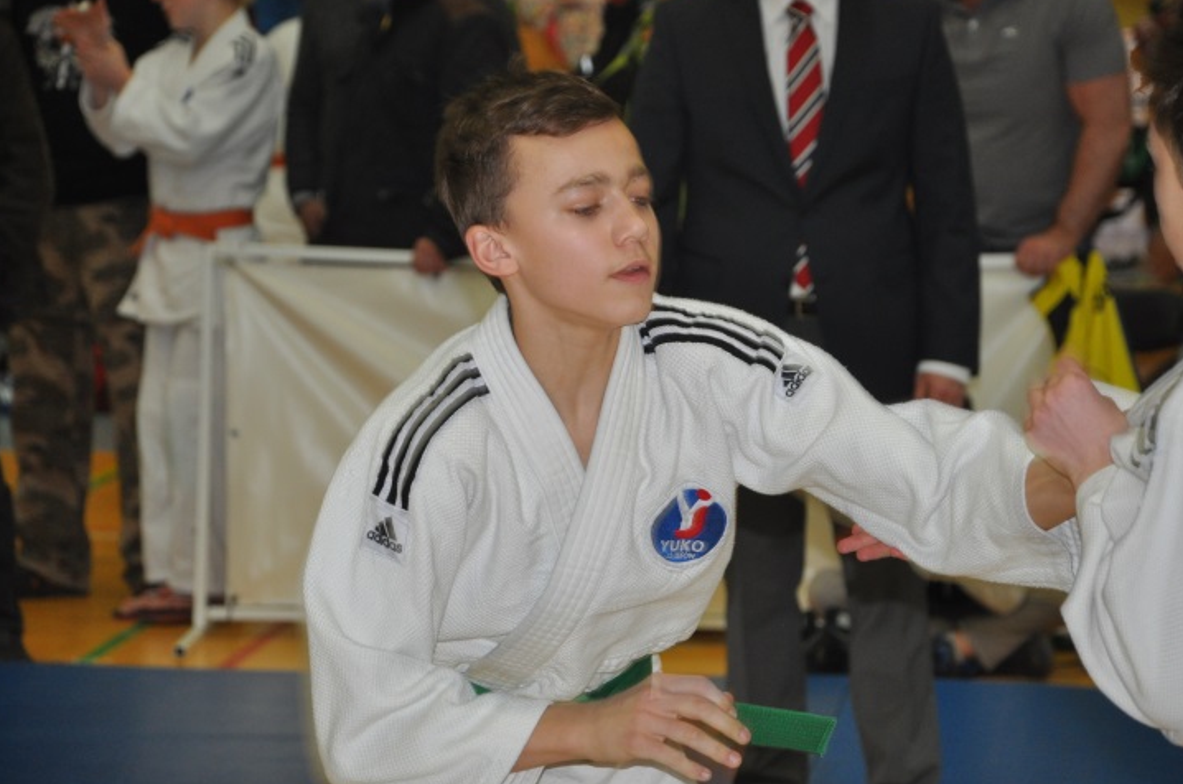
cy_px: 419
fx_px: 5759
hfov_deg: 11.7
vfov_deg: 7.8
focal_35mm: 176
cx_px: 639
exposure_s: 1/60
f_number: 5.6
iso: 800
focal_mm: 105
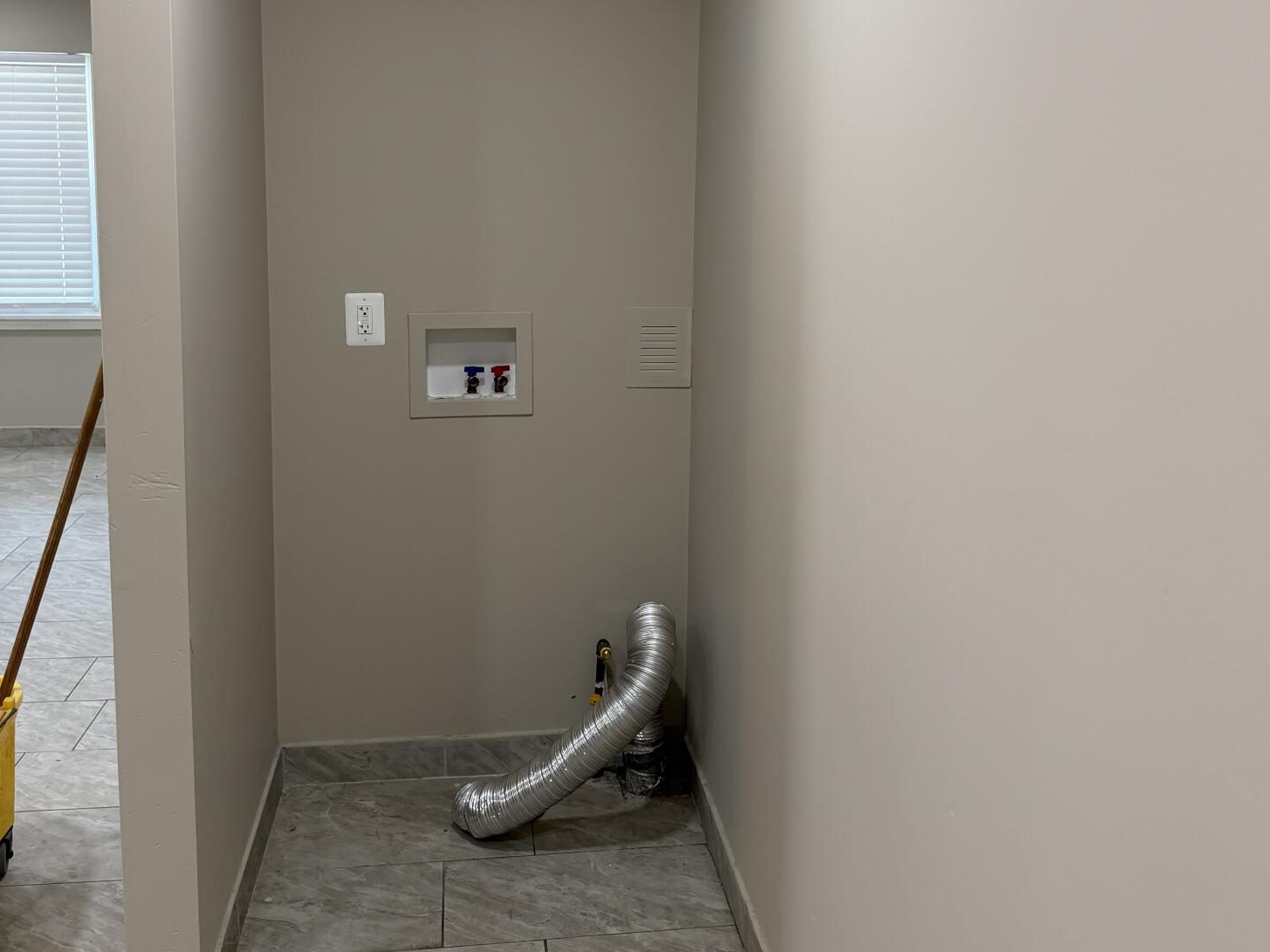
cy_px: 308
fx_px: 1211
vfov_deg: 42.3
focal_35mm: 33
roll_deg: -1.2
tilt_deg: -6.4
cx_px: 651
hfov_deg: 55.3
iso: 125
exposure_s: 1/60
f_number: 1.78
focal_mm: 6.76
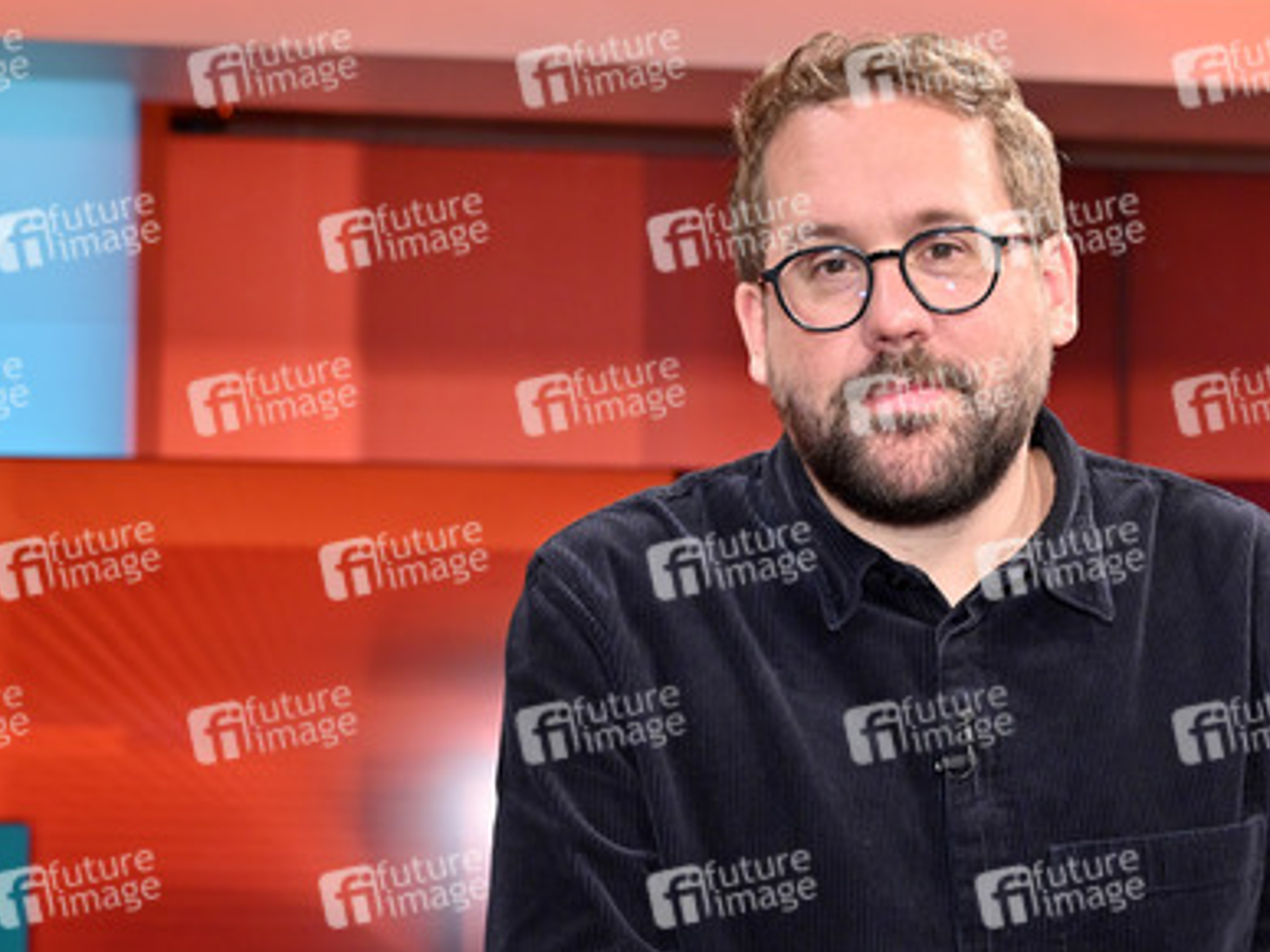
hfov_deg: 48.4
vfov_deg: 37.2
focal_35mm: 39
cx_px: 643
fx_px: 1414
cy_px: 479
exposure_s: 1/200
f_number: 2.8
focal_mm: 34.5
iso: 1600
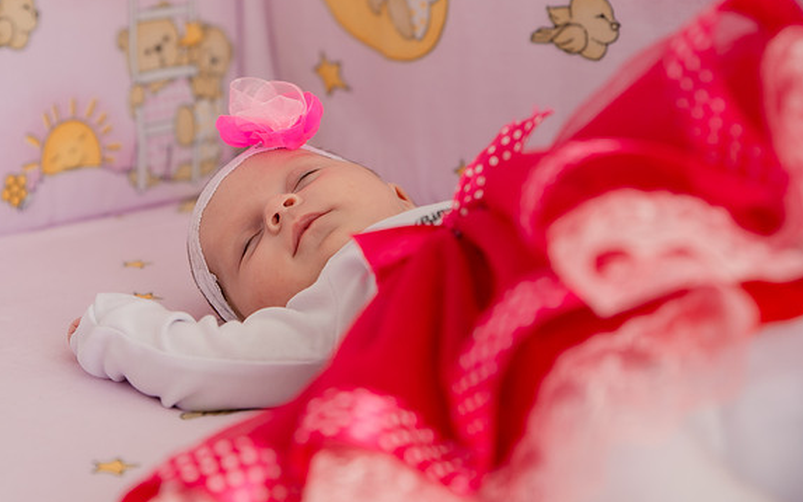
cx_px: 272
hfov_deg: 27.0
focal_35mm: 76
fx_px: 1663
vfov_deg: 17.1
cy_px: 175
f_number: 3.5
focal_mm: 56
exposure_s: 1/125
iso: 400
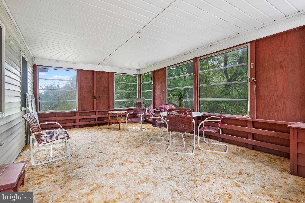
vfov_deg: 73.7
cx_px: 152
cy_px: 102
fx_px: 136
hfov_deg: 96.8
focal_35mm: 16
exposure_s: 1/1.25
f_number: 6.3
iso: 640
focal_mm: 16
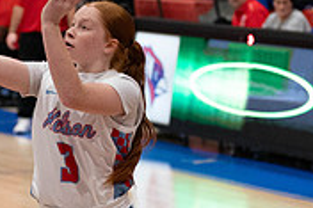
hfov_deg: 7.4
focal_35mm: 279
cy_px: 97
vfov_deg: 4.9
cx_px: 99
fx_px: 2423
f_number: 2.8
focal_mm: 70
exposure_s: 1/1000
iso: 4000
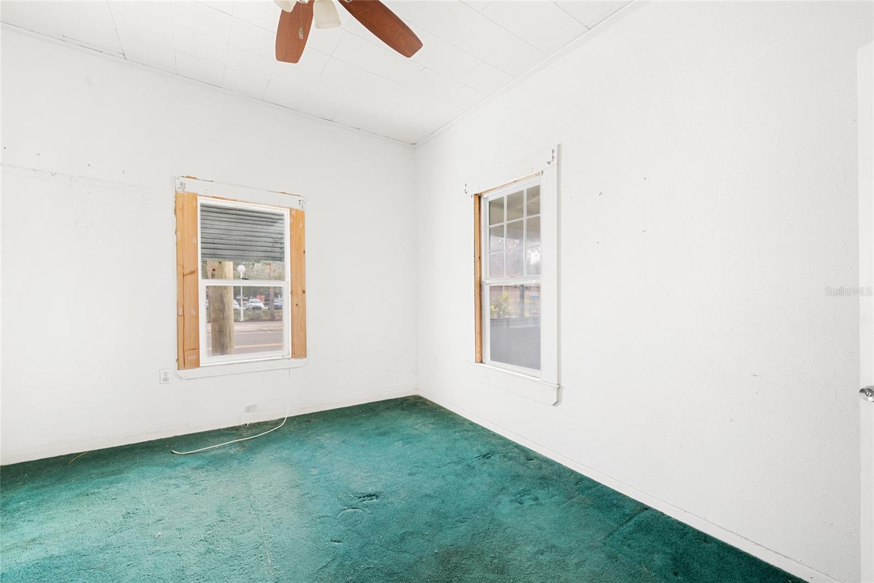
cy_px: 292
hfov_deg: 104.2
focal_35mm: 14
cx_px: 437
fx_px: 340
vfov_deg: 81.2
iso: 250
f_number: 9
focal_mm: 14
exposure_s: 1/1.25
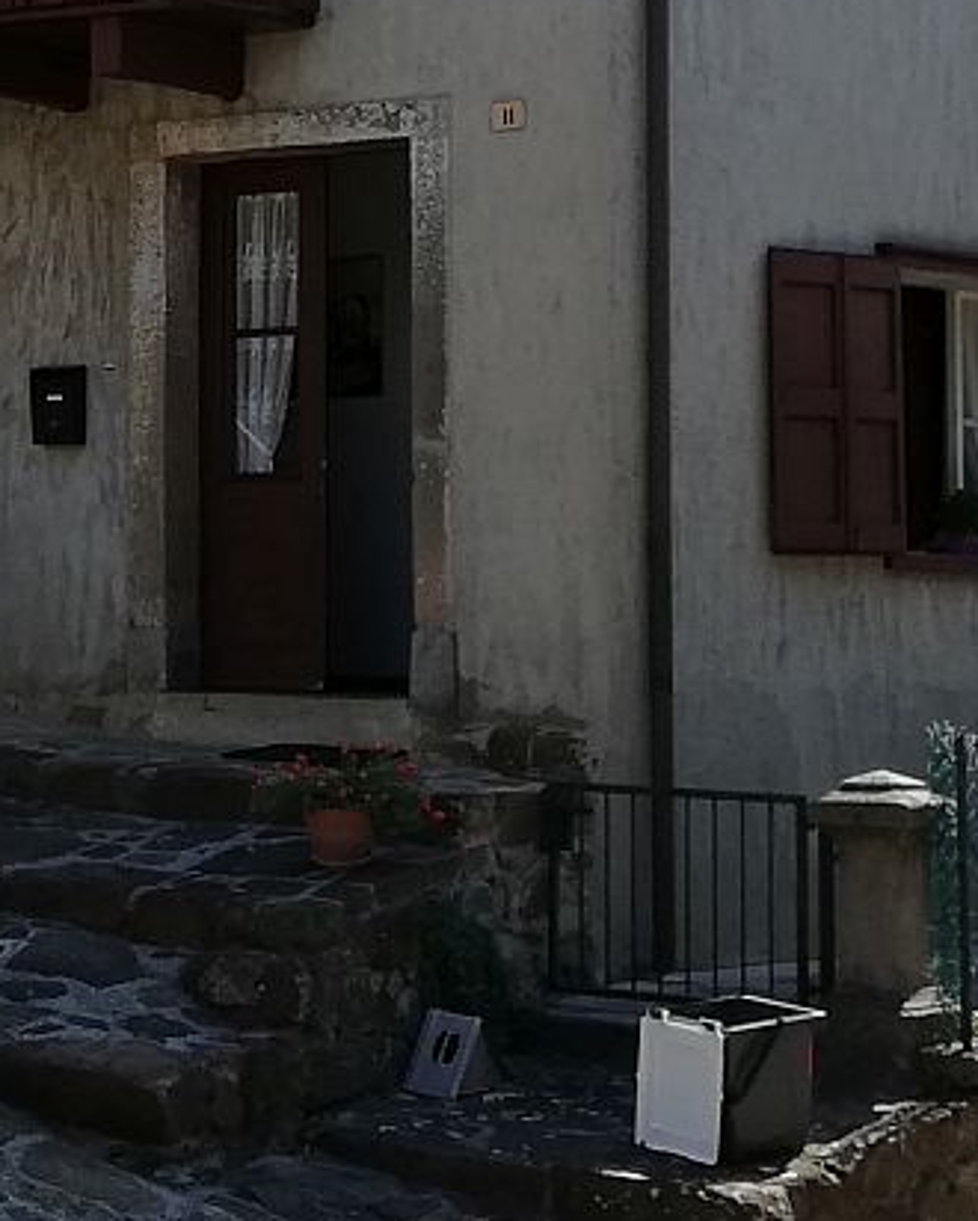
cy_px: 196
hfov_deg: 14.7
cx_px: 15
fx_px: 3724
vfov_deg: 18.4
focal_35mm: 103
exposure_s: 1/737
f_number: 2.2
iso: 50
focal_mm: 3.81
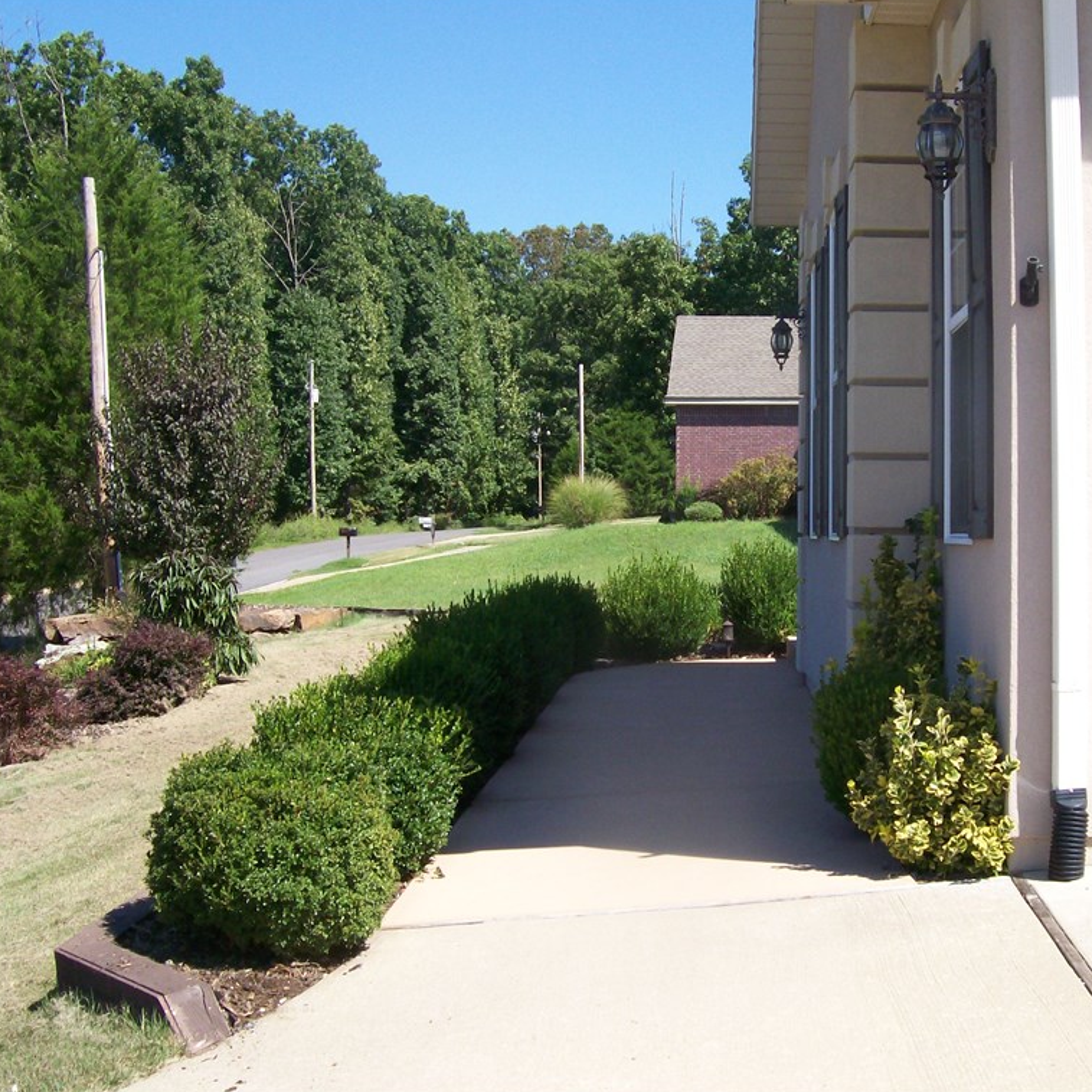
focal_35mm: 43
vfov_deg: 39.2
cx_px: 704
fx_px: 1535
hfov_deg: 38.8
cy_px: 546
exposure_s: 1/363
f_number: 4.8
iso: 80
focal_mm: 6
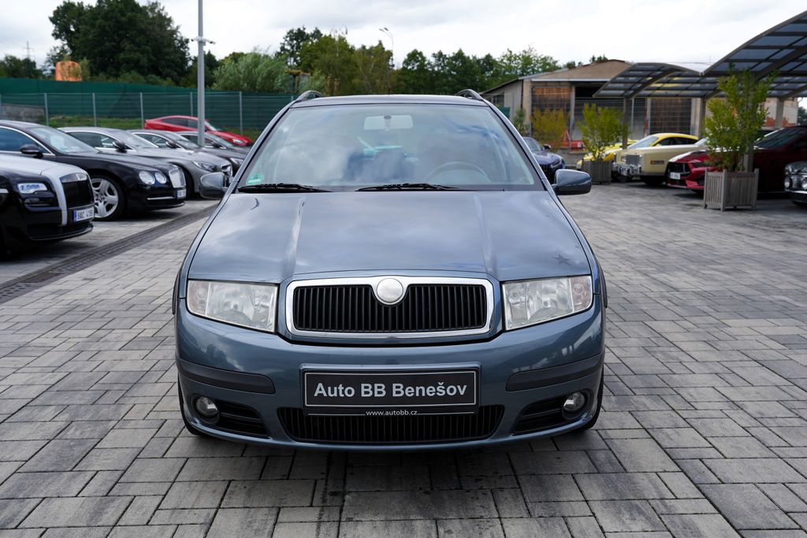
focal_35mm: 32
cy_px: 269
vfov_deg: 41.1
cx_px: 404
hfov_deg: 58.7
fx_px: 717
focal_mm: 32
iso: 100
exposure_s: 1/160
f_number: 6.3
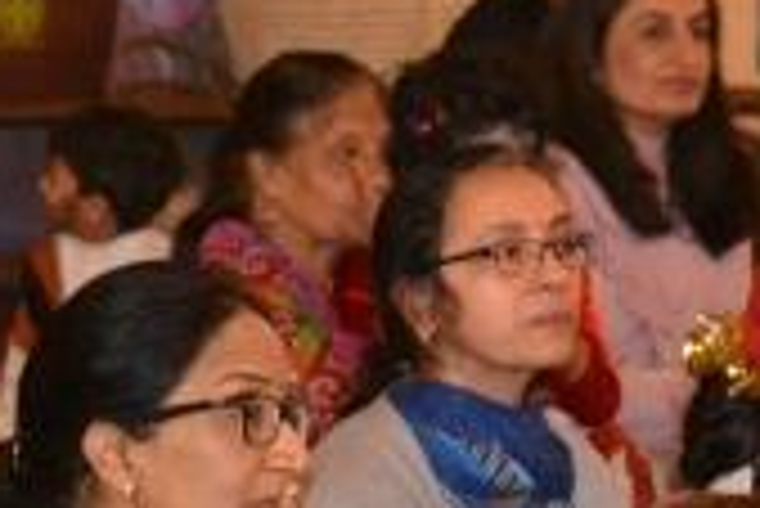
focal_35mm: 230
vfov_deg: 6.0
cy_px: 479
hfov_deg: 8.9
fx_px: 4860
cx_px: 764
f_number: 4.5
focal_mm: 58
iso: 3200
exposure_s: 1/60
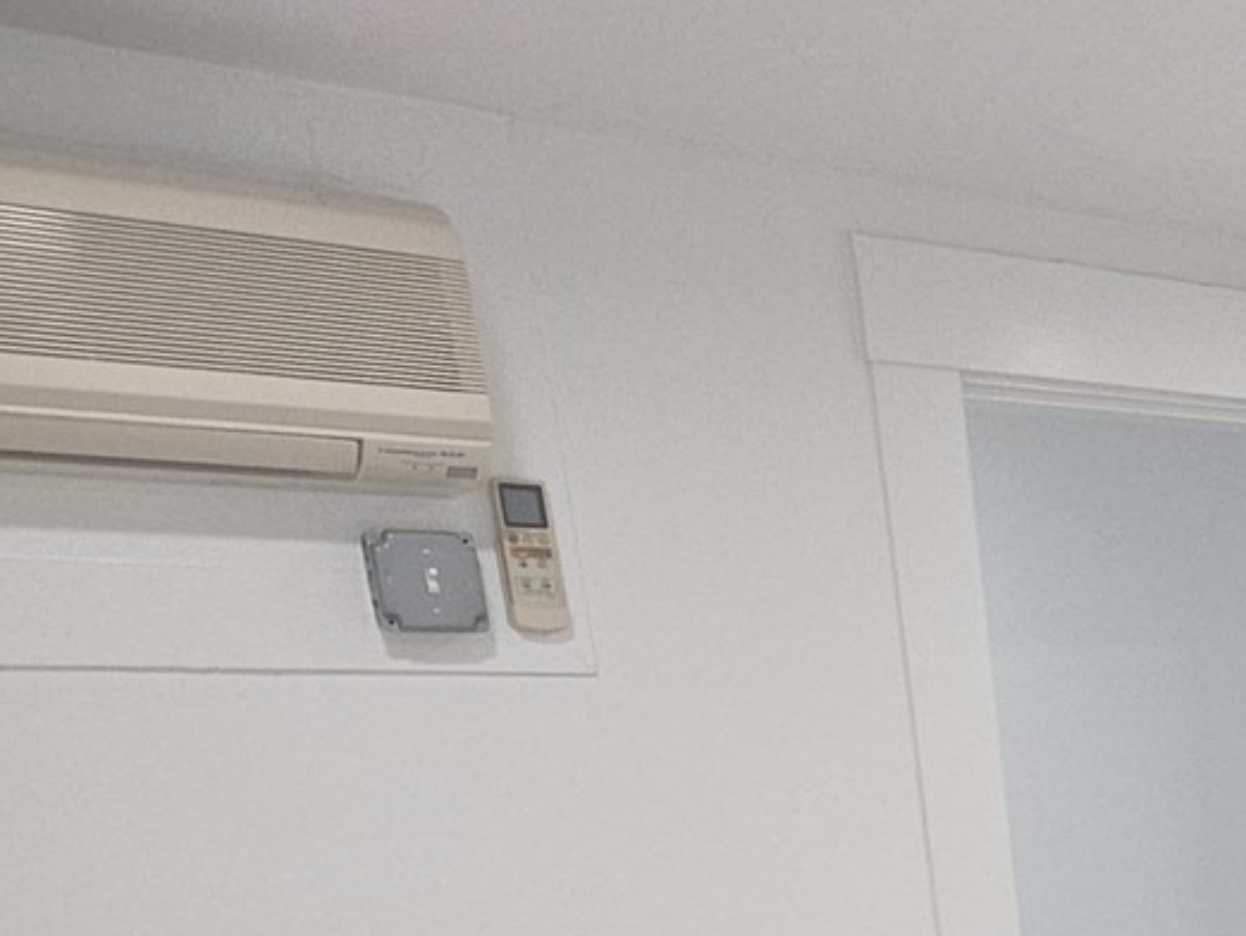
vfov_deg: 23.6
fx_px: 1837
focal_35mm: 51
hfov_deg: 29.2
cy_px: 1351
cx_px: 1678
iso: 64
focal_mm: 2.2
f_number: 1.9
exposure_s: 1/60
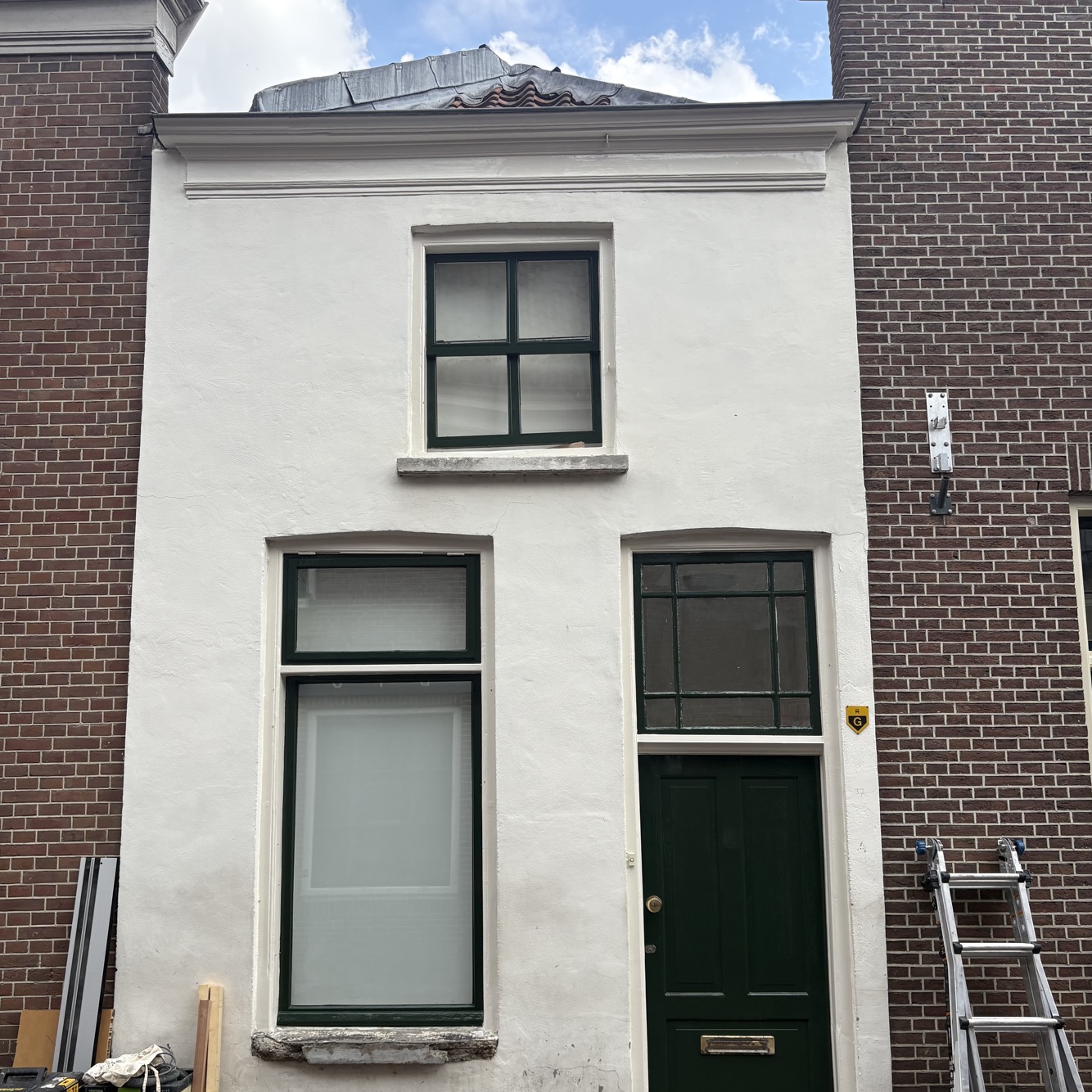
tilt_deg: +9.4
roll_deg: +0.4
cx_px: 541
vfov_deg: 52.3
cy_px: 641
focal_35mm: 31
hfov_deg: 52.5
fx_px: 1106
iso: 64
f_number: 1.6
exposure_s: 1/1799
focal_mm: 5.96
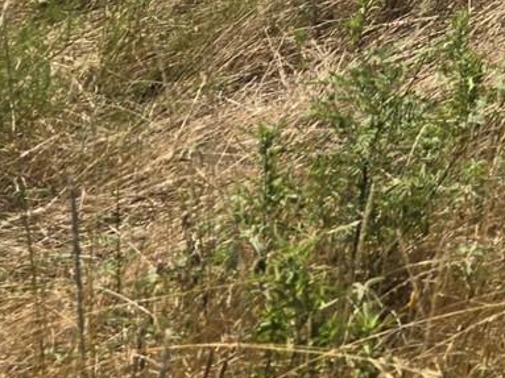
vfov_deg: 10.7
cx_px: 1005
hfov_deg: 13.7
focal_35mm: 123
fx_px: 1794
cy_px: -457
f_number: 1.7
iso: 12
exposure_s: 1/1081
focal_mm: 6.3
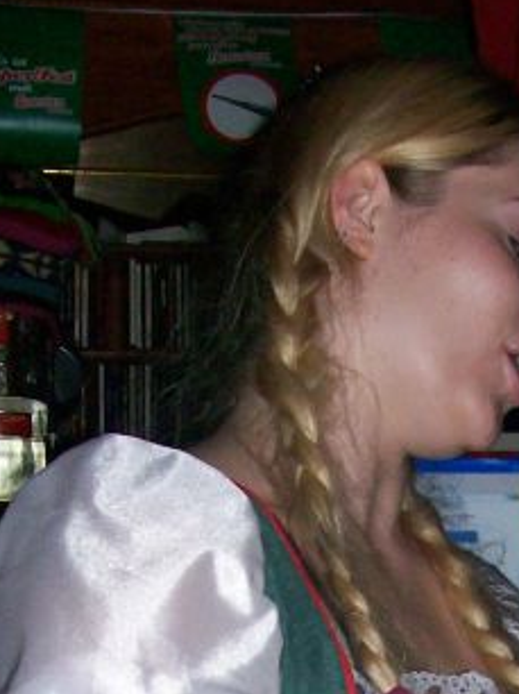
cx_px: 424
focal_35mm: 94
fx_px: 1882
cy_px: 769
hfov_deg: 15.6
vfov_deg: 19.9
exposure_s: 1/64
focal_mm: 6
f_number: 2.7
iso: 140
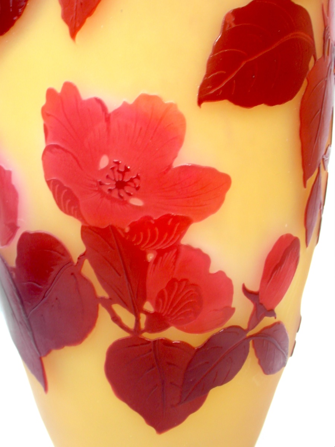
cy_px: 224
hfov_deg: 23.7
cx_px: 168
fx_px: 800
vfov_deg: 31.2
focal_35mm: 62
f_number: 5.4
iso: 80
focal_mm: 10.2
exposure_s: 1/45
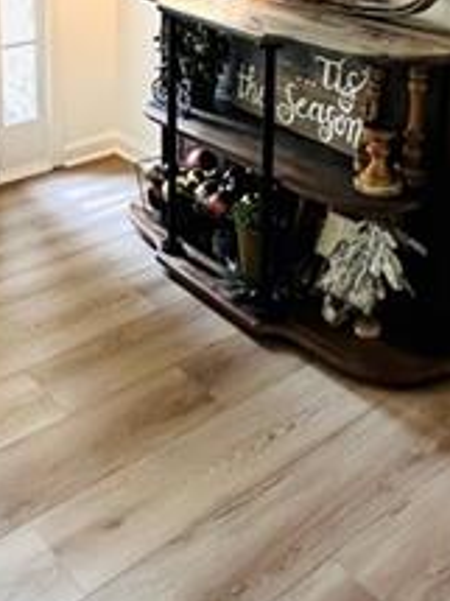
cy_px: -56
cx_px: 165
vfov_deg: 33.4
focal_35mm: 50
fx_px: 868
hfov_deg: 29.0
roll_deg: -0.1
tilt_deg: -7.2
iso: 250
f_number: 2.2
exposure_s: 1/60
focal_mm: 2.22
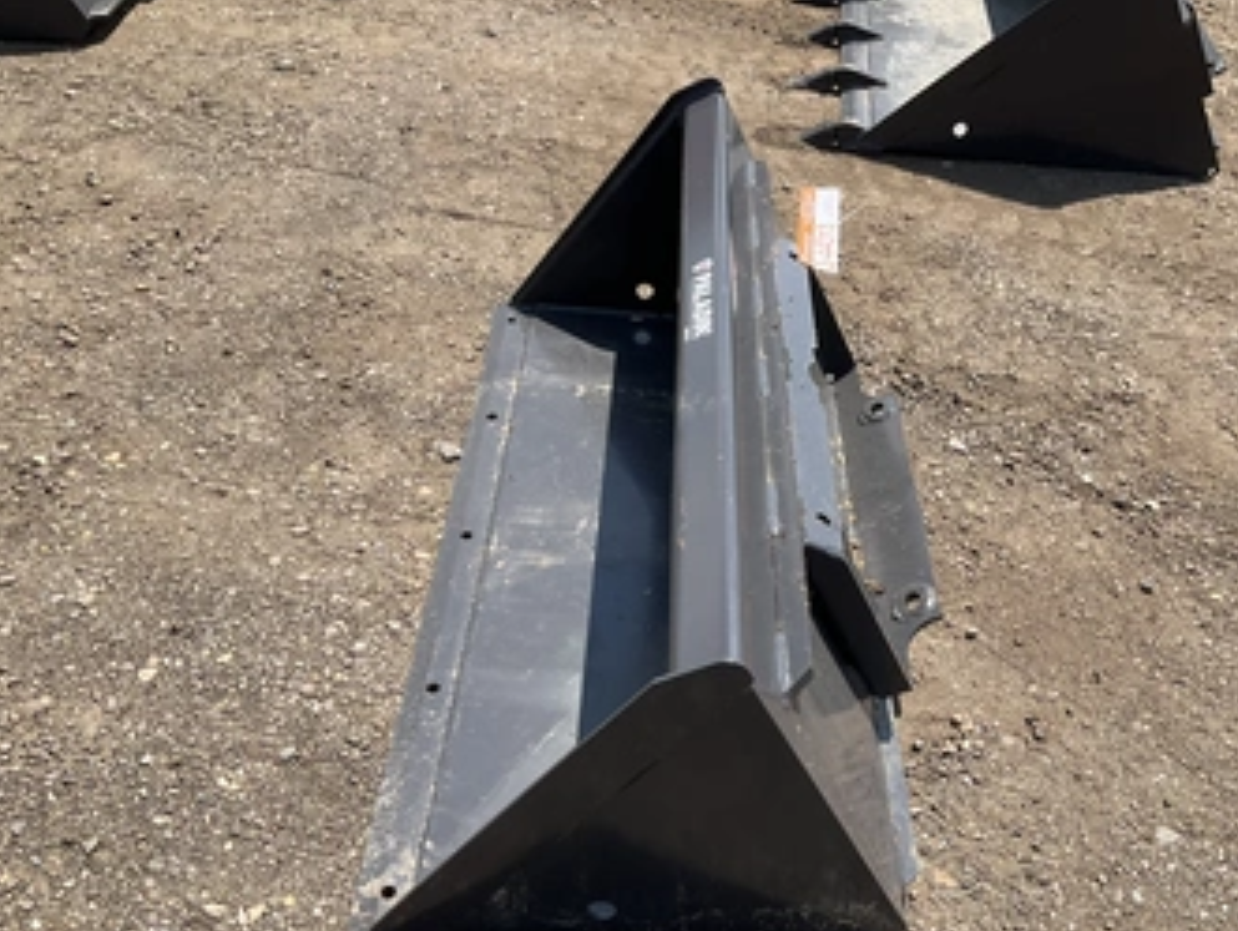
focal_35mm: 35
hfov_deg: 52.3
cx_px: 737
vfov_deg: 40.7
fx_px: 1253
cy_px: 523
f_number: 1.8
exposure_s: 1/1221
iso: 25
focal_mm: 3
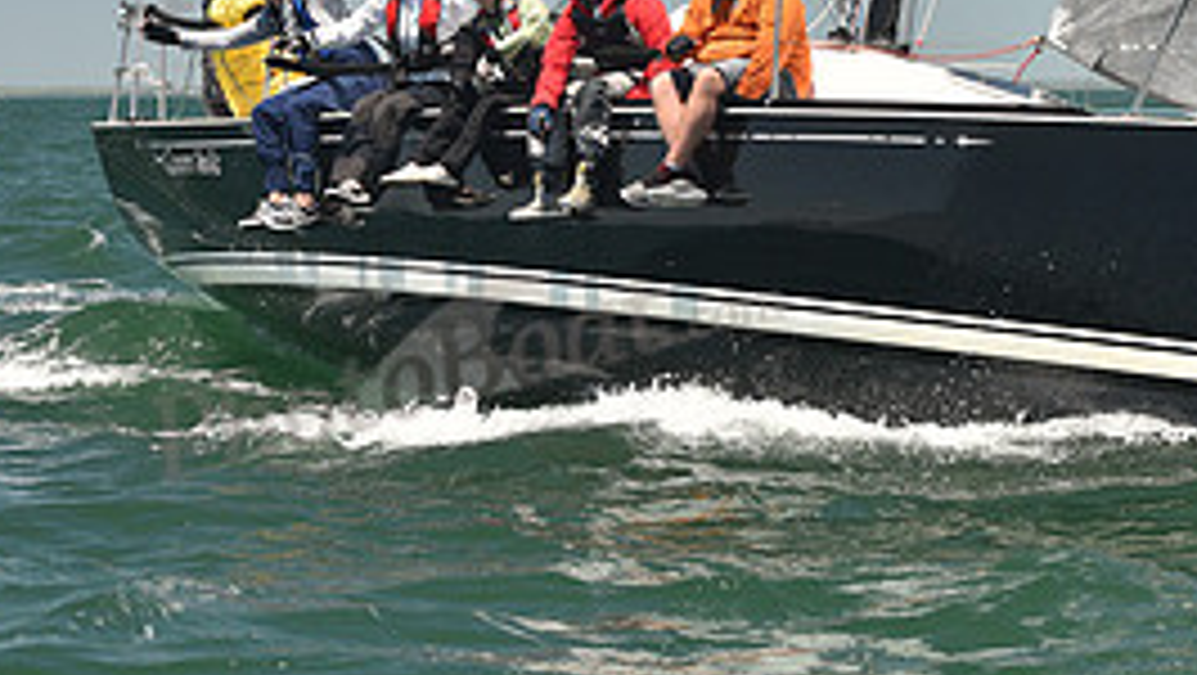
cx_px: 1022
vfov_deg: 7.6
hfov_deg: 13.3
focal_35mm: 160
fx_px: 5081
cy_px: 70
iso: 250
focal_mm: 70
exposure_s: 1/800
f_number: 4.5
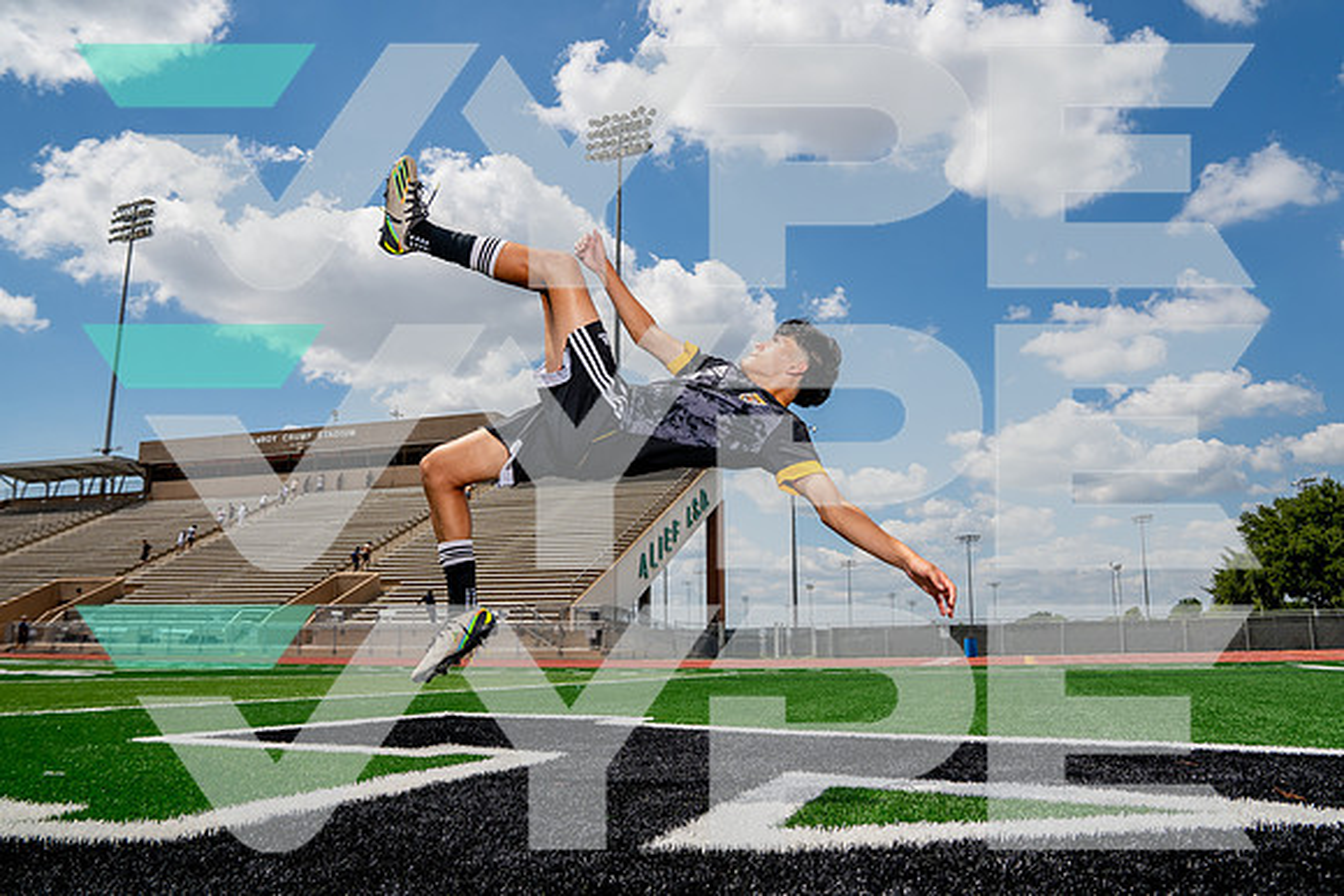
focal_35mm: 27
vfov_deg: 48.5
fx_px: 996
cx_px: 682
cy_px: 447
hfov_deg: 68.0
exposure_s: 1/1250
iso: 100
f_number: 5.6
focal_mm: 24
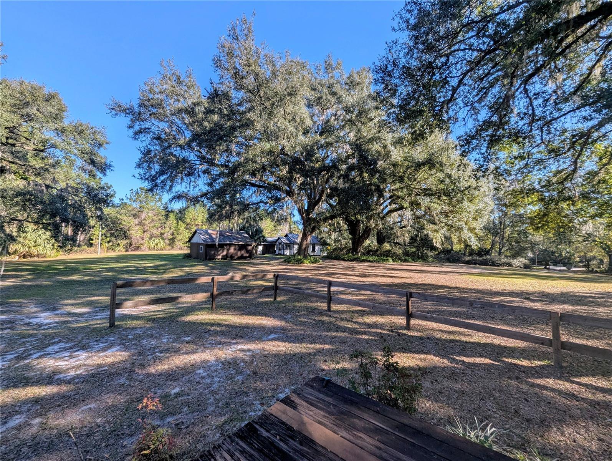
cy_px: 230
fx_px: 230
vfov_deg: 90.1
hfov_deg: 106.1
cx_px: 306
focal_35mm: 13
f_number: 2.2
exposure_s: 1/650
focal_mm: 1.95
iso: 45
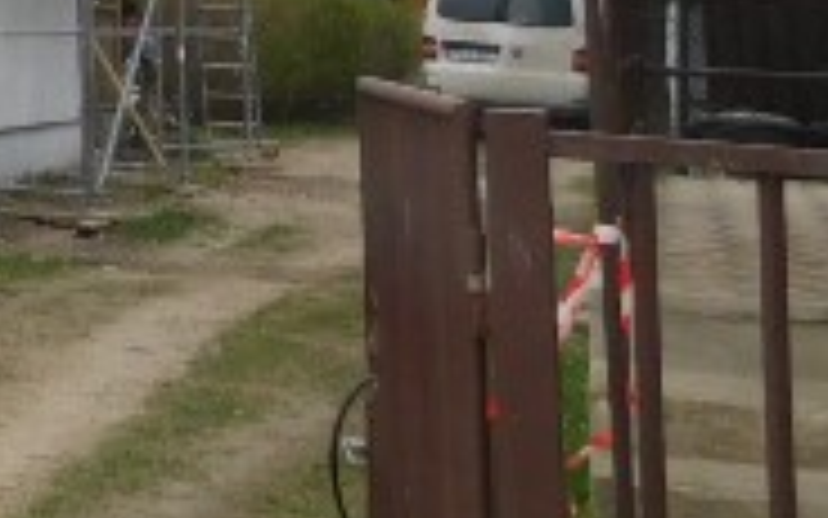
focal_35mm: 106
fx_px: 2392
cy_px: -613
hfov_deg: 17.1
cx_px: -522
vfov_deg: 10.9
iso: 125
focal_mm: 4
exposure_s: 1/640
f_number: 3
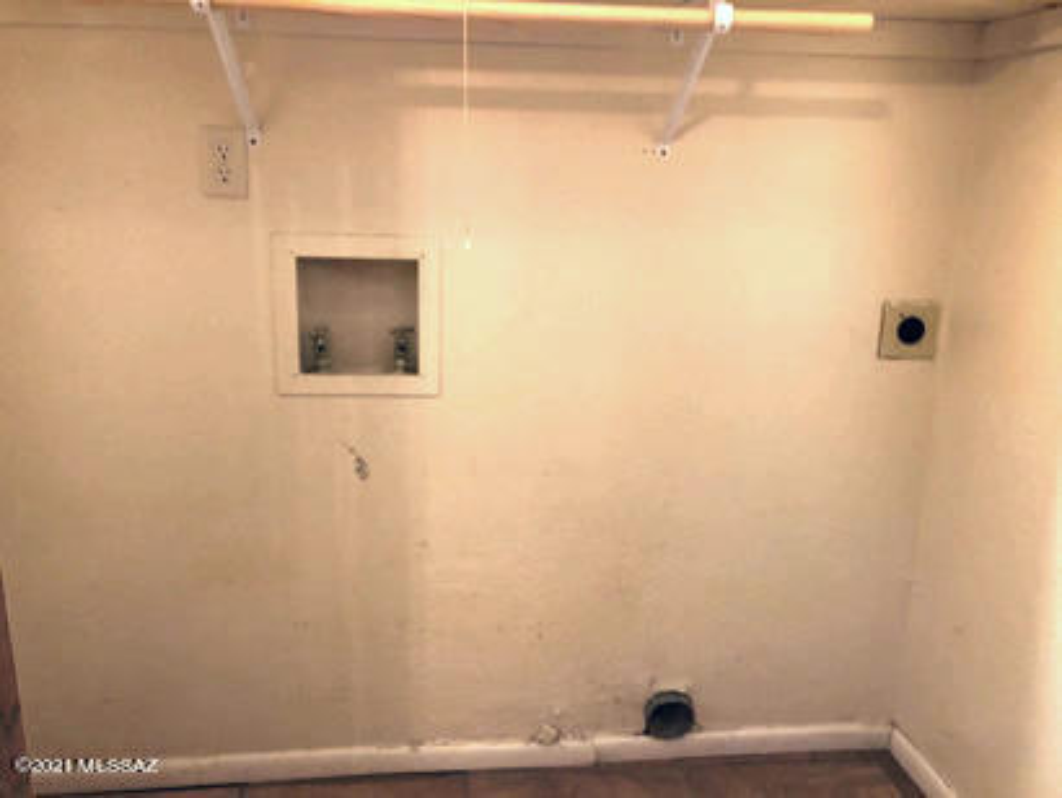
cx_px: 531
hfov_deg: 63.4
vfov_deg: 49.8
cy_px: 399
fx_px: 860
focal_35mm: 28
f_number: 1.8
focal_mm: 3.99
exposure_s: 1/13
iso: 100
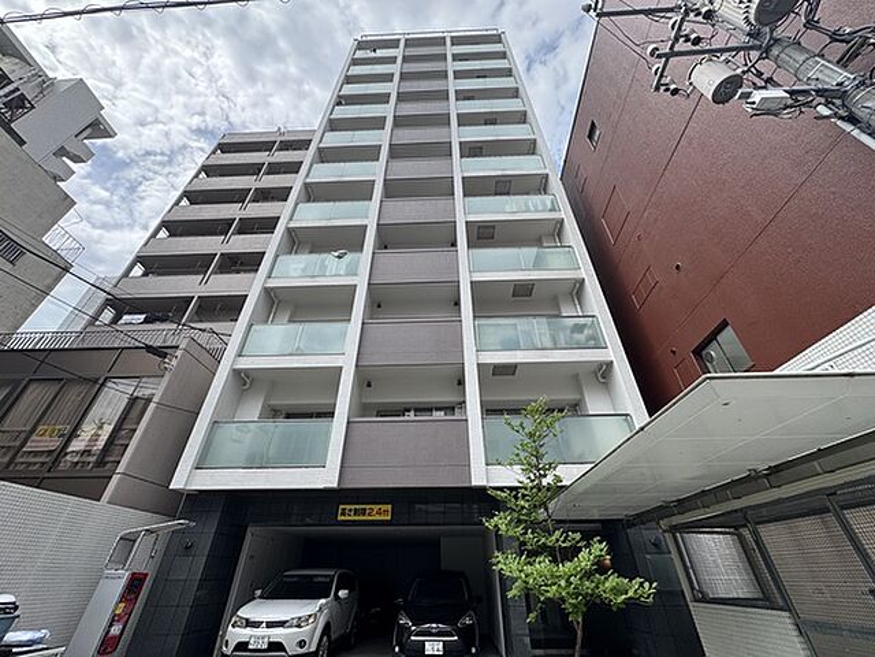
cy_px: 328
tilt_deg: +37.3
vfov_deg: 85.7
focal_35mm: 14
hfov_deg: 102.1
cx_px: 438
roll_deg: +1.0
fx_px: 354
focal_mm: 2.22
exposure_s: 1/1094
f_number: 2.2
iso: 40
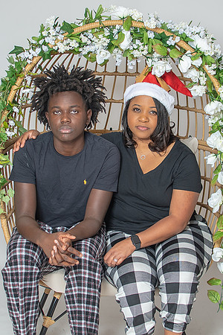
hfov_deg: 16.1
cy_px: 153
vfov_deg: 24.0
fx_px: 788
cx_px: 123
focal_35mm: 85
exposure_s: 1/250
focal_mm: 35
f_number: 3.2
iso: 100
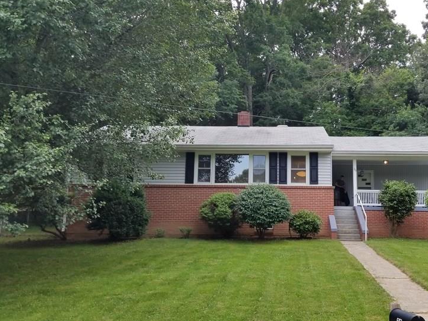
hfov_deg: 49.5
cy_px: 187
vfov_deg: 38.6
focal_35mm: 37
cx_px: 275
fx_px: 457
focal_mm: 4.25
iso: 50
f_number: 1.7
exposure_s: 1/229
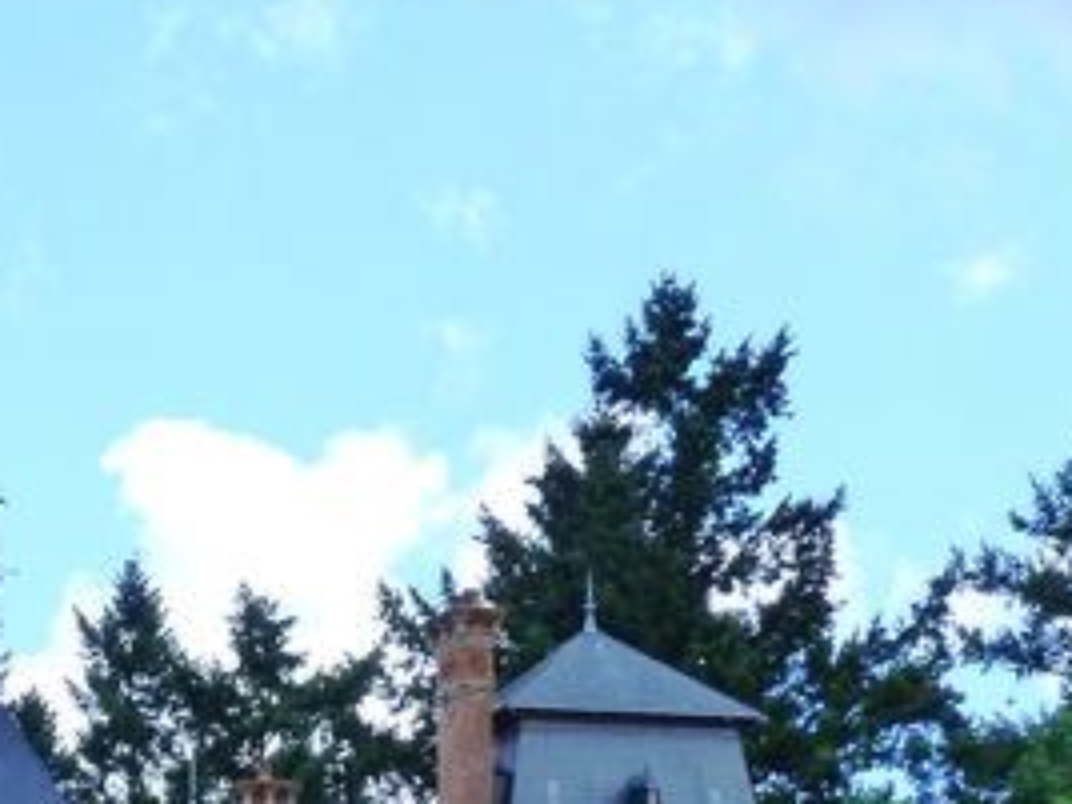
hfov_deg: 10.7
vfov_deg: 8.0
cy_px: 1144
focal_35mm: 182
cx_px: -92
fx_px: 5636
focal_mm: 11
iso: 200
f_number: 4.5
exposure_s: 1/250
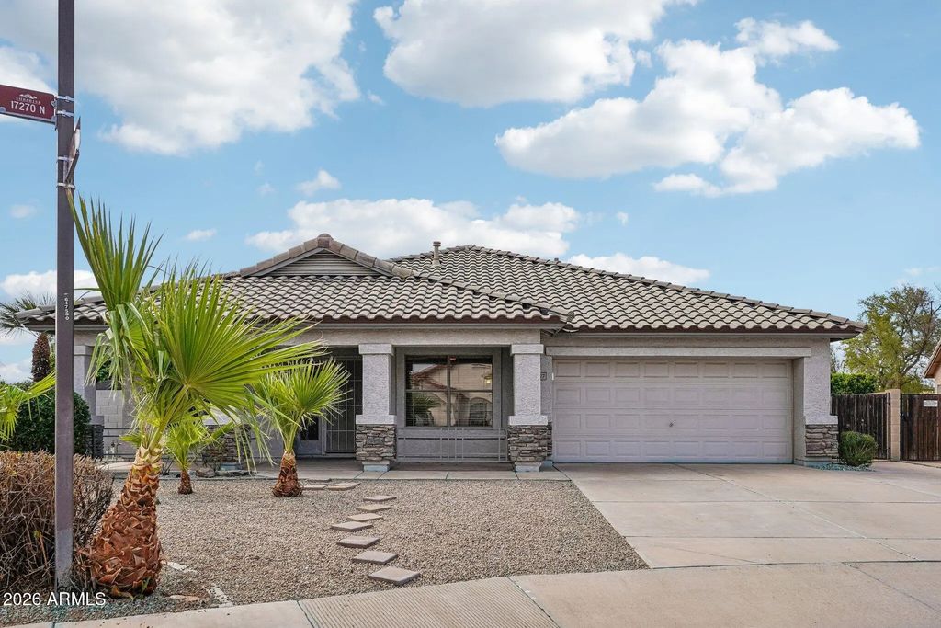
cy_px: 314
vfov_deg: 46.4
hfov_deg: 65.5
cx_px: 470
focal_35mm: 28
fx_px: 732
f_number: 8
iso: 400
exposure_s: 1/1600
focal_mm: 28
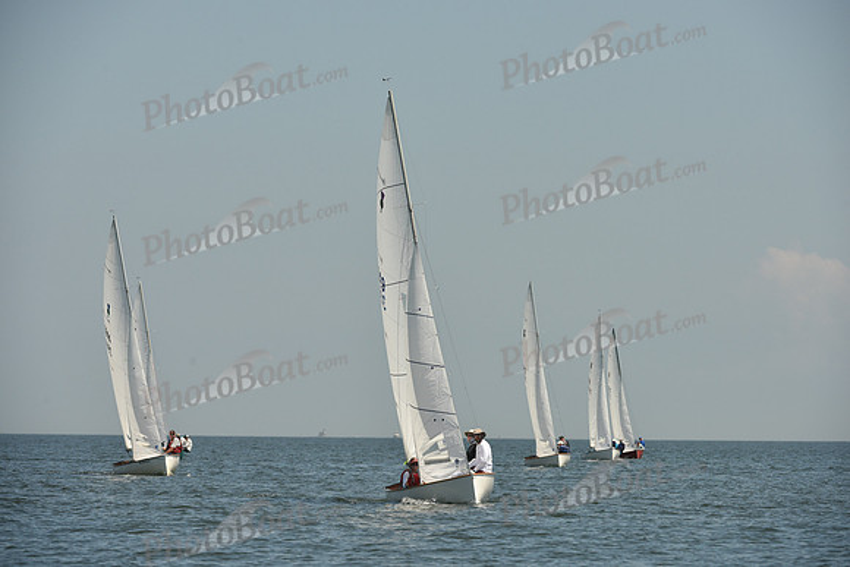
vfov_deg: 5.7
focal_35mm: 240
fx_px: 5668
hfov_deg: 8.6
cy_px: 284
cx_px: 425
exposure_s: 1/1250
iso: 250
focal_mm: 240
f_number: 7.1
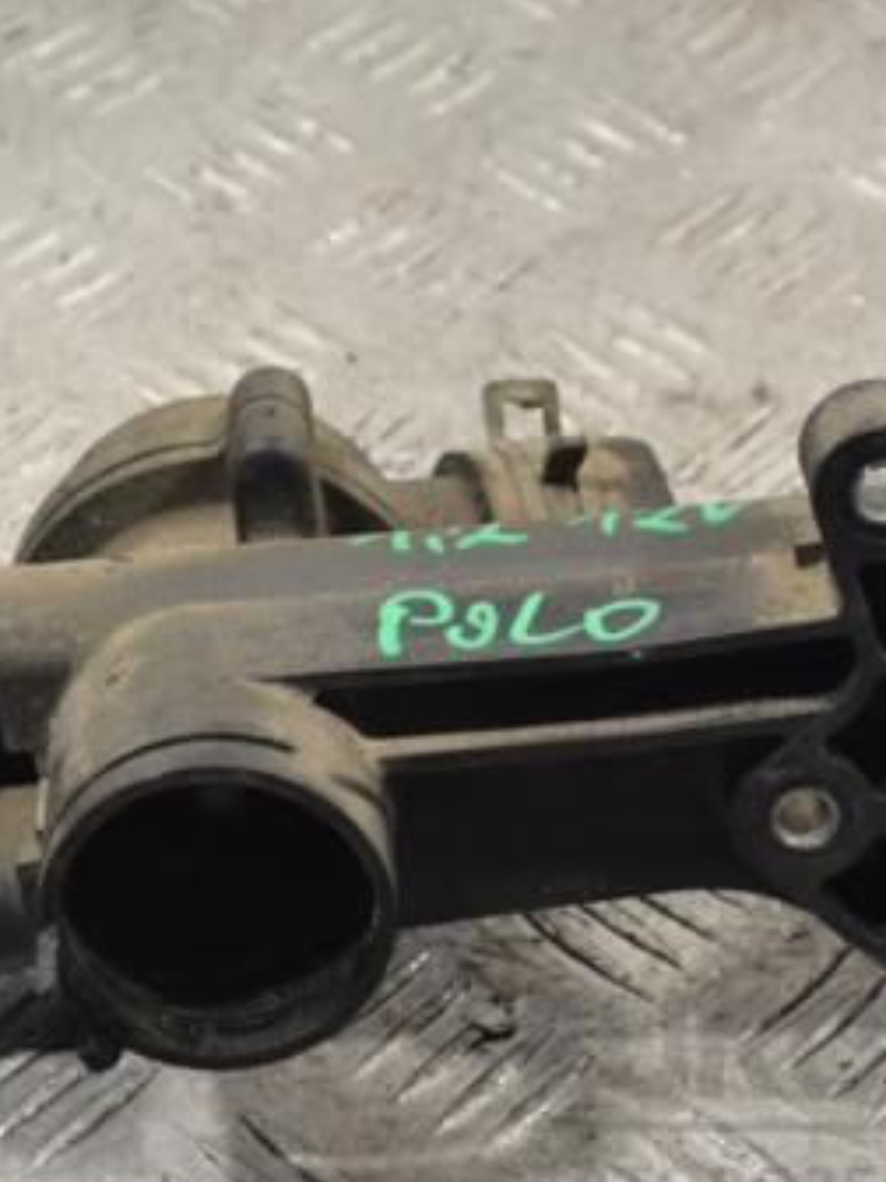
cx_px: 457
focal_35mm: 116
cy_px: 577
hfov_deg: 12.8
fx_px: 3954
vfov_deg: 17.0
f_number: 8
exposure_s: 1/250
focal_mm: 45
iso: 3200
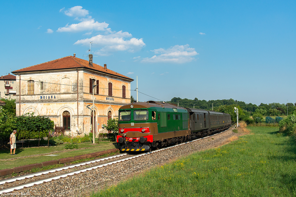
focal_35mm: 38
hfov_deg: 50.7
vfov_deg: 35.1
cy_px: 98
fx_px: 312
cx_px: 148
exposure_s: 1/800
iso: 250
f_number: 7.1
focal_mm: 38
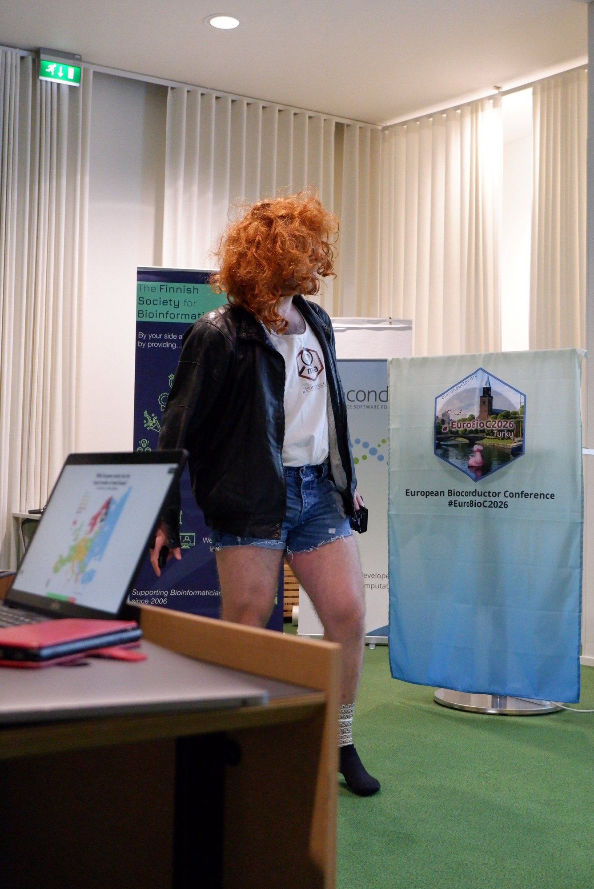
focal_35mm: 44
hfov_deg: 30.6
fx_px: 1087
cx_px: 297
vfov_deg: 44.5
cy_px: 444
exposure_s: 1/180
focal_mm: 29.6
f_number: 4.5
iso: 6400
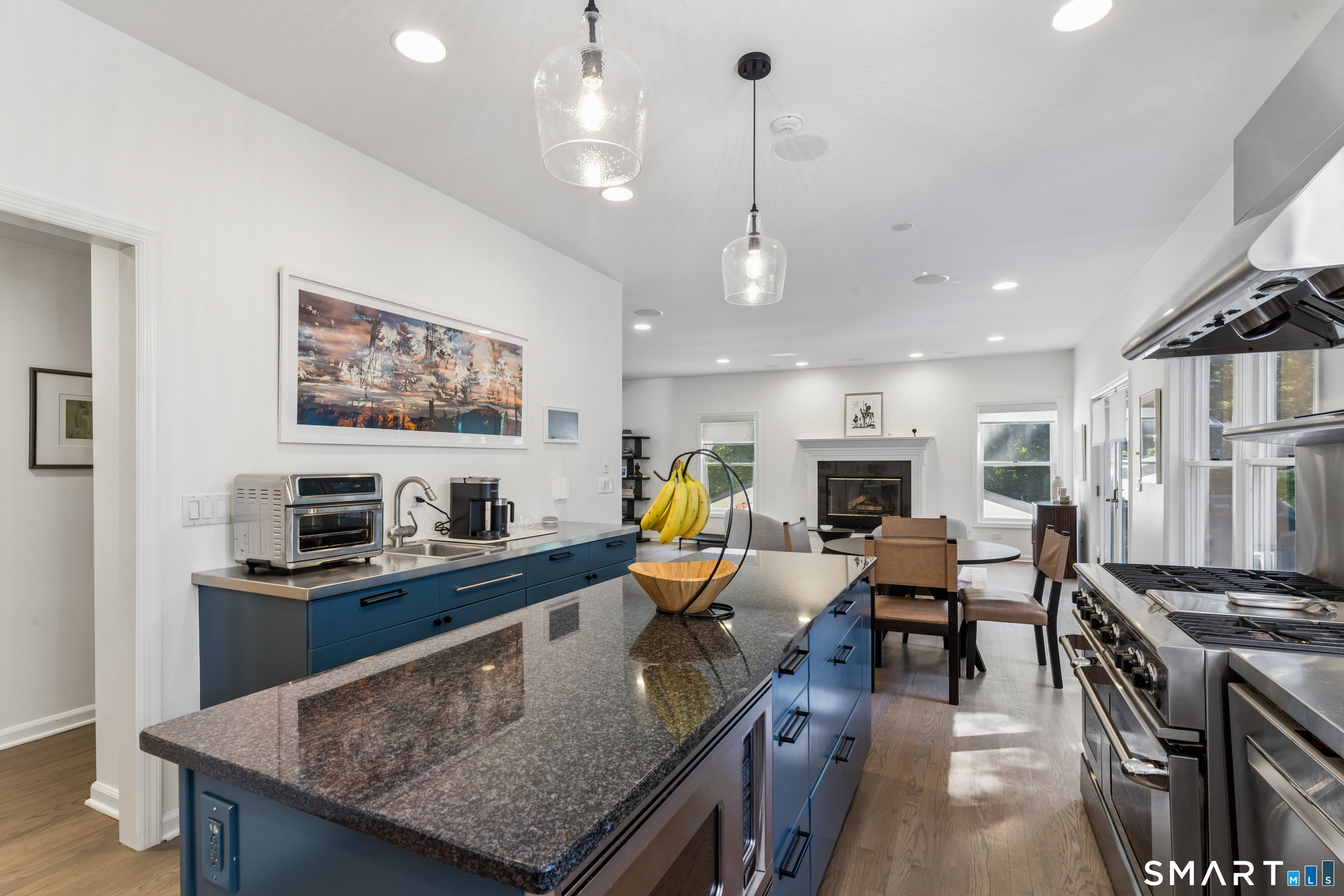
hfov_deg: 95.0
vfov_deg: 72.1
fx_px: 616
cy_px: 448
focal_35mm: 16
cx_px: 672
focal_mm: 16.5
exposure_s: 1/4
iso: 400
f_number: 13
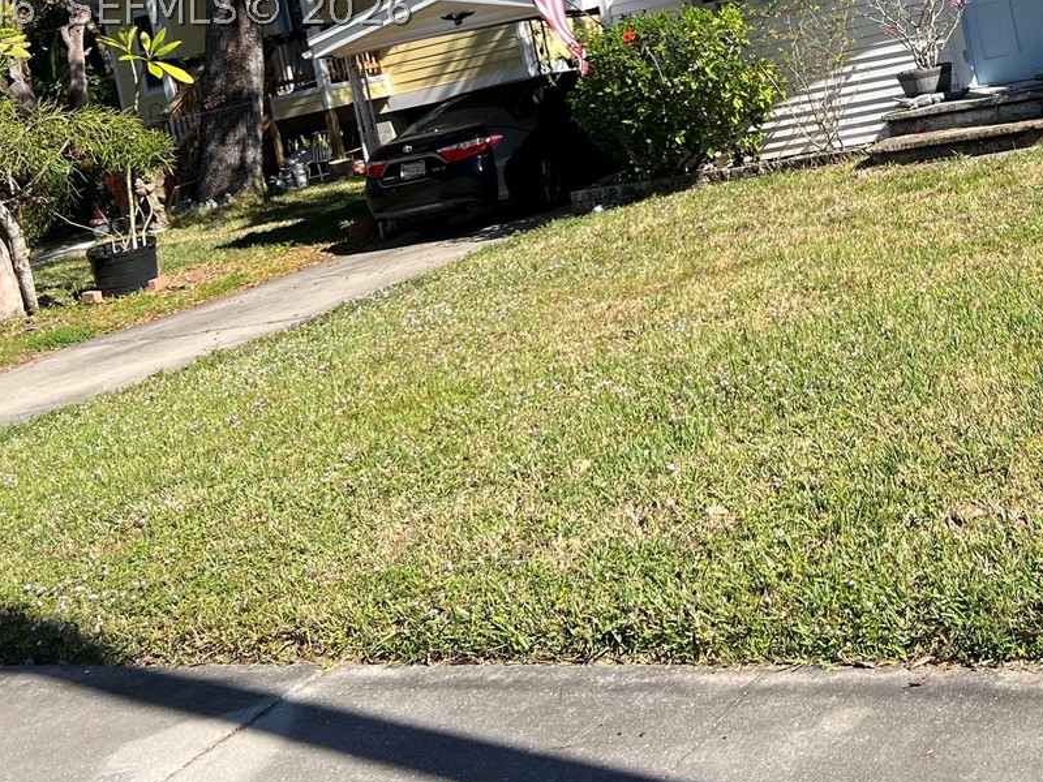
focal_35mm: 52
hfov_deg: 35.8
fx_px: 1567
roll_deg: +11.8
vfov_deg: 26.6
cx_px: 811
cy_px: 8
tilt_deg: +1.4
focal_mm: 5.7
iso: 50
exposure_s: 1/3077
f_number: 1.5
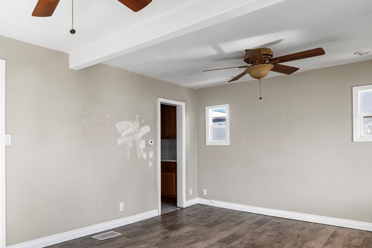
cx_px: 104
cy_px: 151
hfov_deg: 66.1
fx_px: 269
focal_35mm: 26
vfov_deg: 49.2
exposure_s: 1/4
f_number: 8
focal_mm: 16
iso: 200
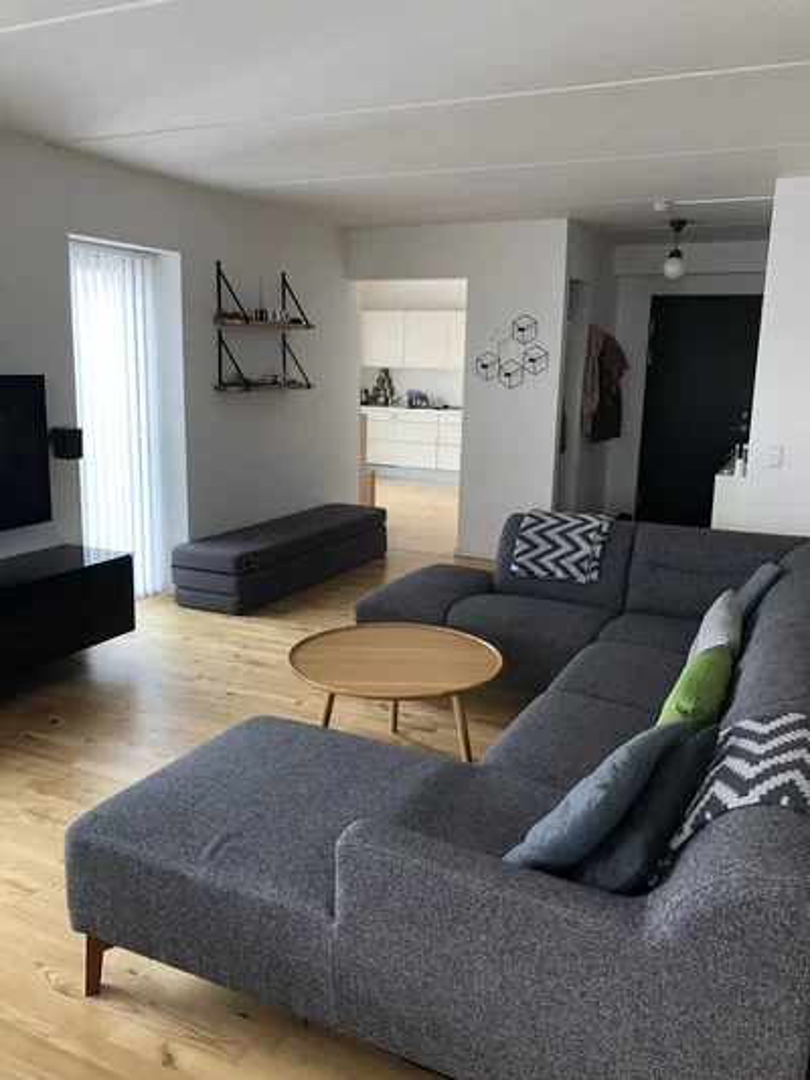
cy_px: 540
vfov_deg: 63.4
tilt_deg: -11.3
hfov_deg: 49.8
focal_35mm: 28
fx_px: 873
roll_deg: -0.1
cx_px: 405
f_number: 1.8
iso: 64
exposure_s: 1/120
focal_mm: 4
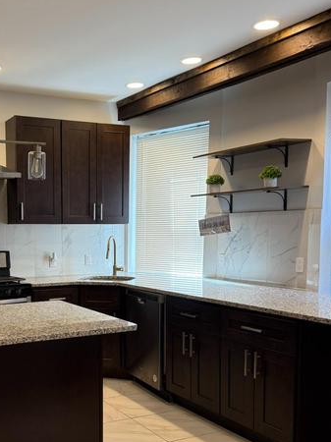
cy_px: 272
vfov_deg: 45.5
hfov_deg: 34.1
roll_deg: -0.4
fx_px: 523
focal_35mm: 41
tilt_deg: -4.0
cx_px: 70
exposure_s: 1/60
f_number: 1.78
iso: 160
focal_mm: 6.76
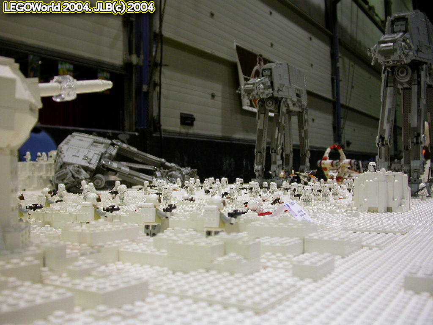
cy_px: 162
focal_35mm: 38
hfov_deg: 49.0
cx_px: 216
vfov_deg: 37.7
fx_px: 475
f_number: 2.6
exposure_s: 1/20.4
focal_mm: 7.85
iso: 100
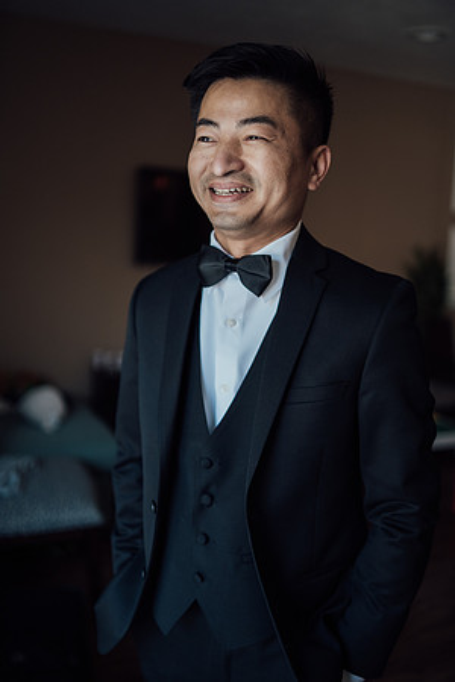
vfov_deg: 54.4
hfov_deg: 37.9
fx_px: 663
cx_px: 228
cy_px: 341
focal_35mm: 35
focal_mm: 35
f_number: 1.4
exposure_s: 1/640
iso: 320
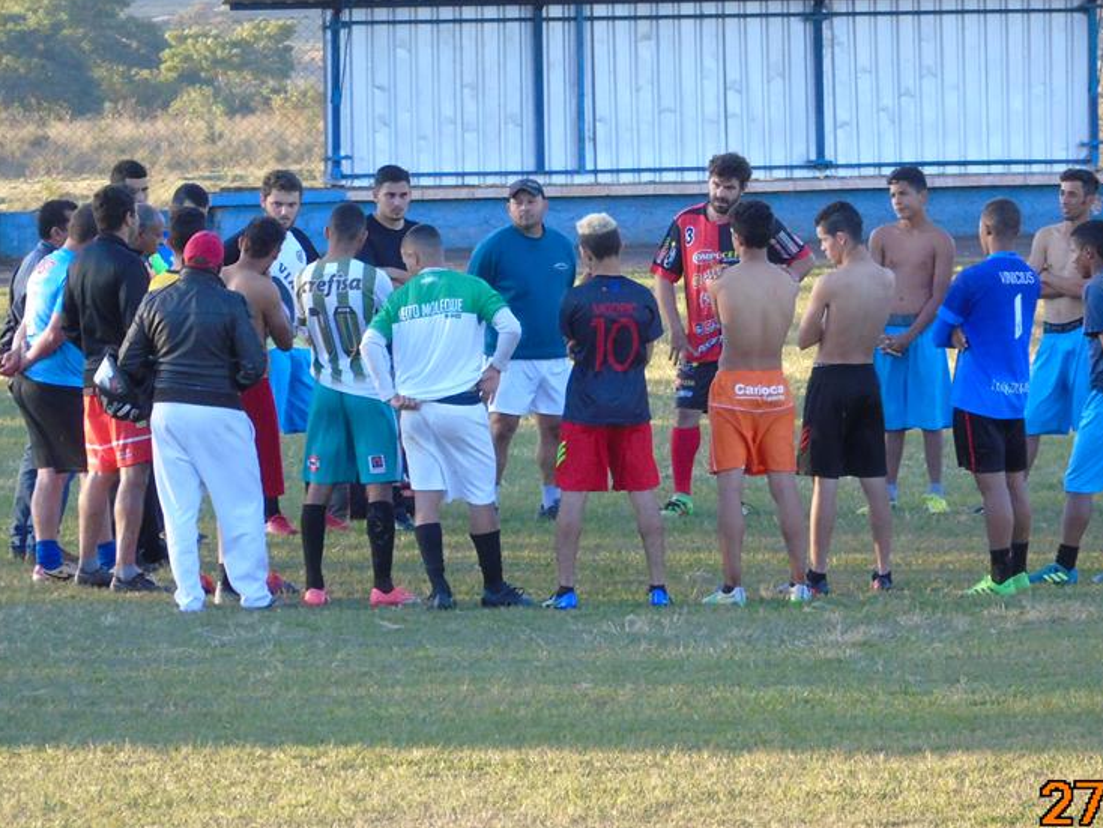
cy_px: 347
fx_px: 14088
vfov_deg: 3.4
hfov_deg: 4.5
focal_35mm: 442
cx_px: 693
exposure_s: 1/125
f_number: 5.1
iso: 400
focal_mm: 57
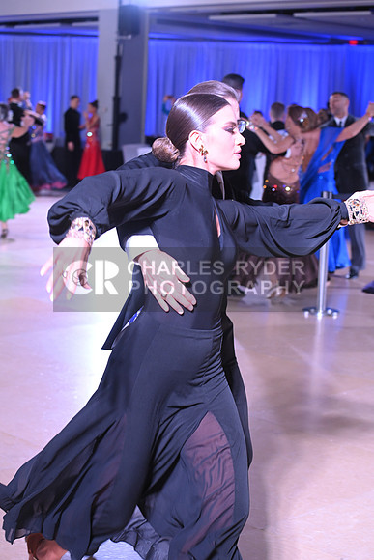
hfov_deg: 19.5
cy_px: 280
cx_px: 187
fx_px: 1090
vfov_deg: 28.8
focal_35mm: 70
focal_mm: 70
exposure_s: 1/200
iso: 1600
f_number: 5.6
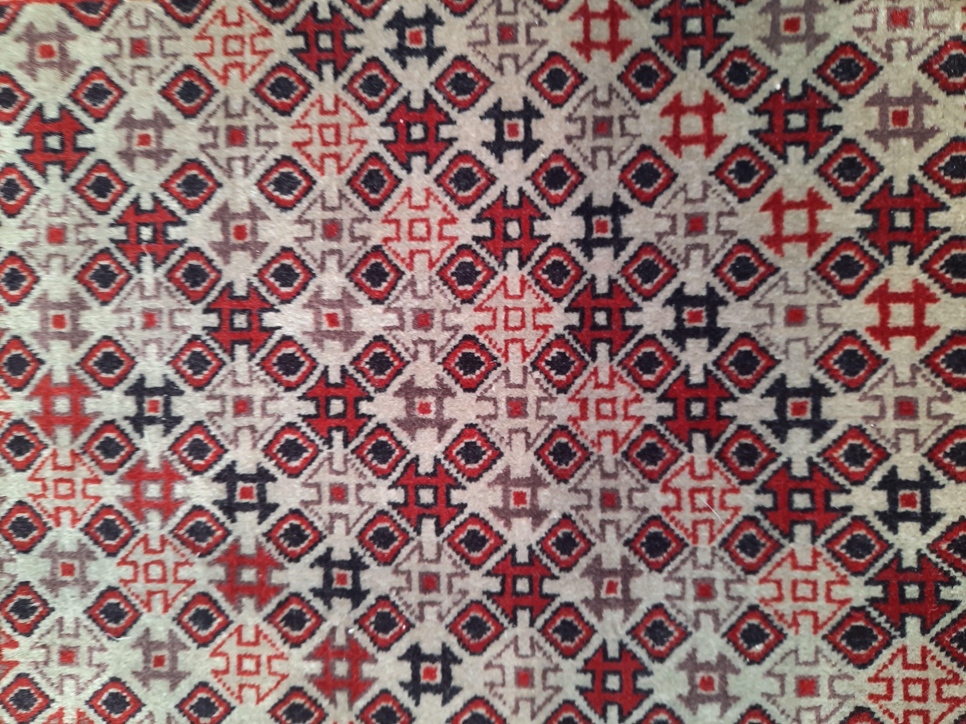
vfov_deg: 54.9
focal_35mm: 25
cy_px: 362
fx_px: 698
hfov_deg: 69.4
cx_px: 483
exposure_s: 1/50
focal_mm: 4.6
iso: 80
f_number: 2
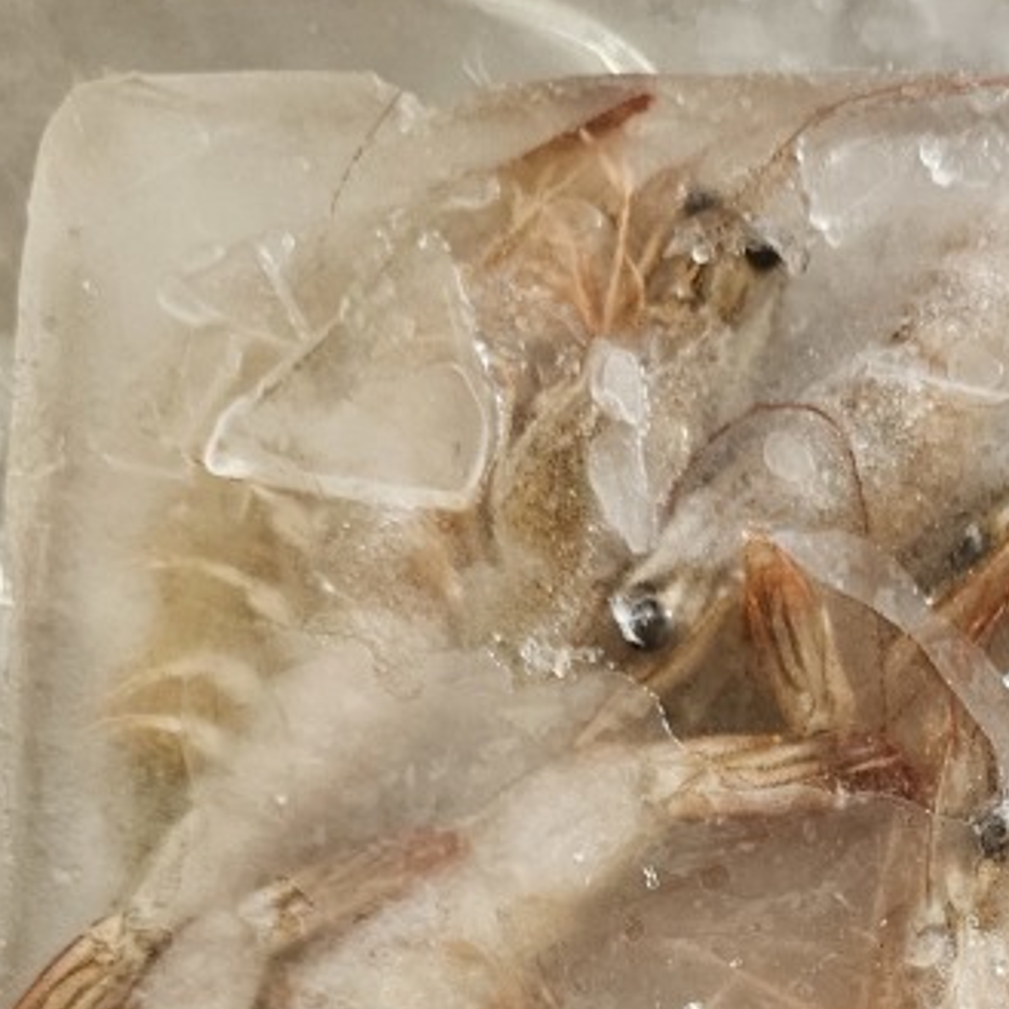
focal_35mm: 66
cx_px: 917
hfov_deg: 25.3
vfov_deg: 23.2
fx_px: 2177
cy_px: 1302
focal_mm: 5.4
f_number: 1.8
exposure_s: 1/100
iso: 250
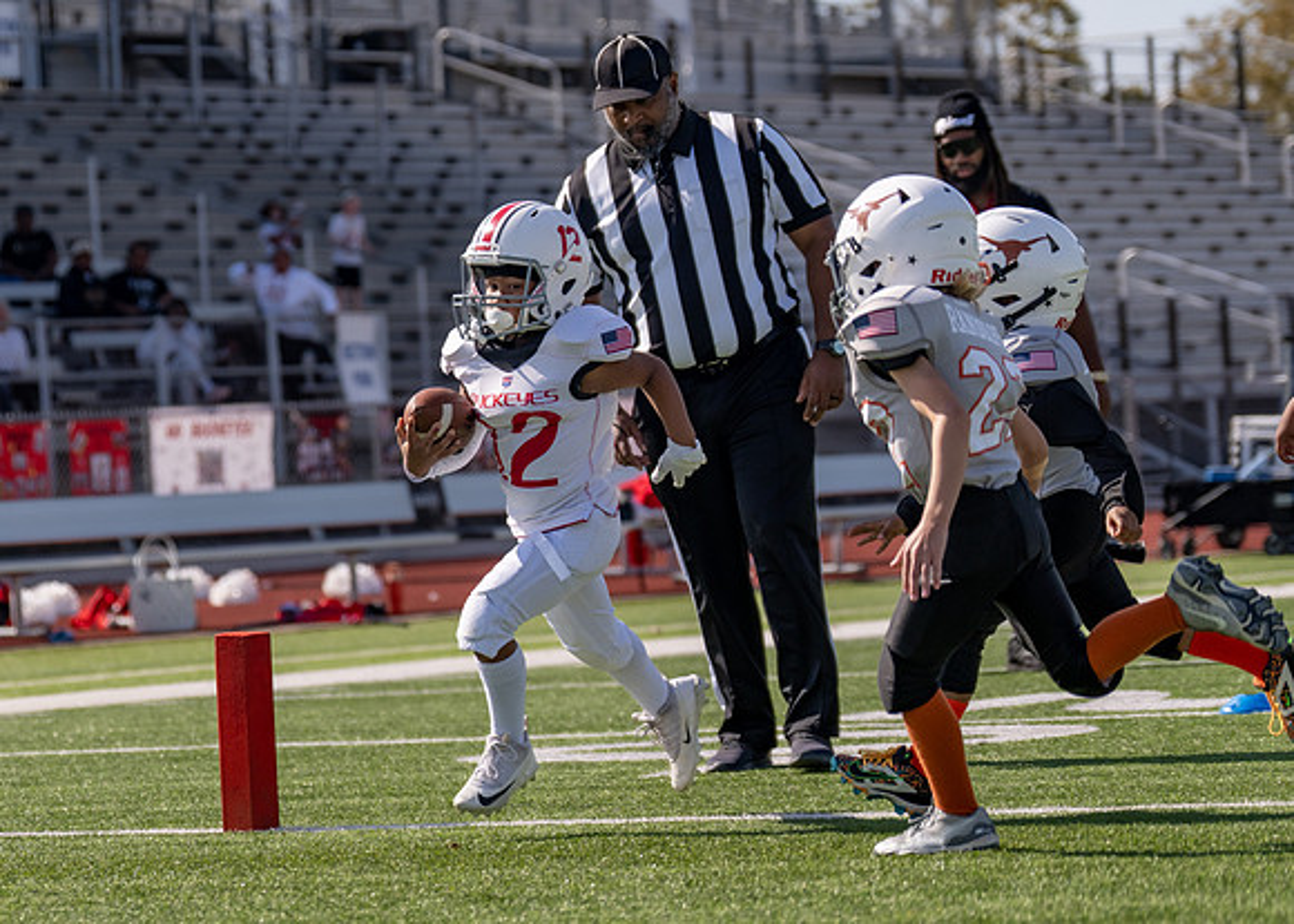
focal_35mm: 188
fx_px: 6916
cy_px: 515
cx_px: 398
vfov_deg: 7.6
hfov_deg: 10.7
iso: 160
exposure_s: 1/3200
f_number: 4
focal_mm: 127
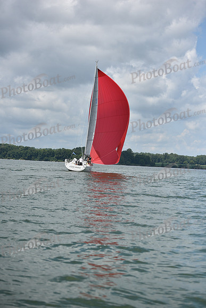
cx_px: 103
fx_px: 600
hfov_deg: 19.5
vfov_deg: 28.8
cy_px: 154
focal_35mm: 70
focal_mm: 70
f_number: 3.5
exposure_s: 1/8000
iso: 320
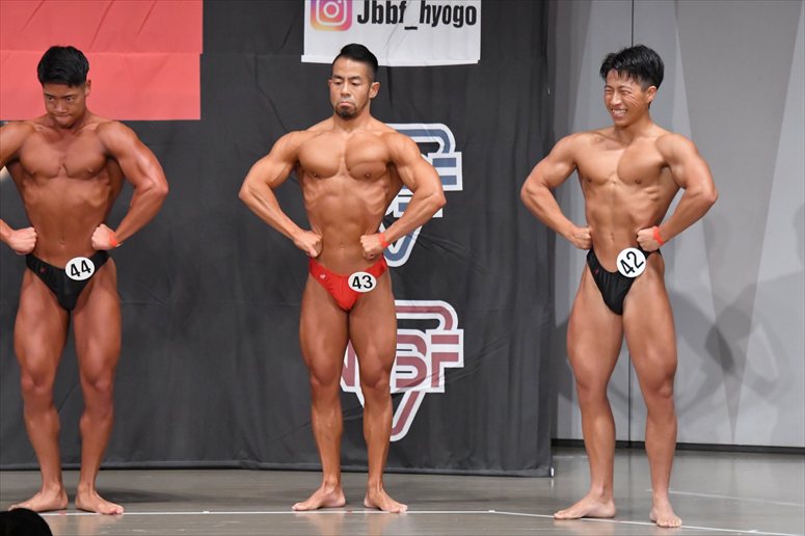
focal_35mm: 225
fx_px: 5029
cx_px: 402
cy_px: 268
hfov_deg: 9.2
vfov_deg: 6.1
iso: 6400
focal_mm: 150
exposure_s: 1/400
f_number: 5.6
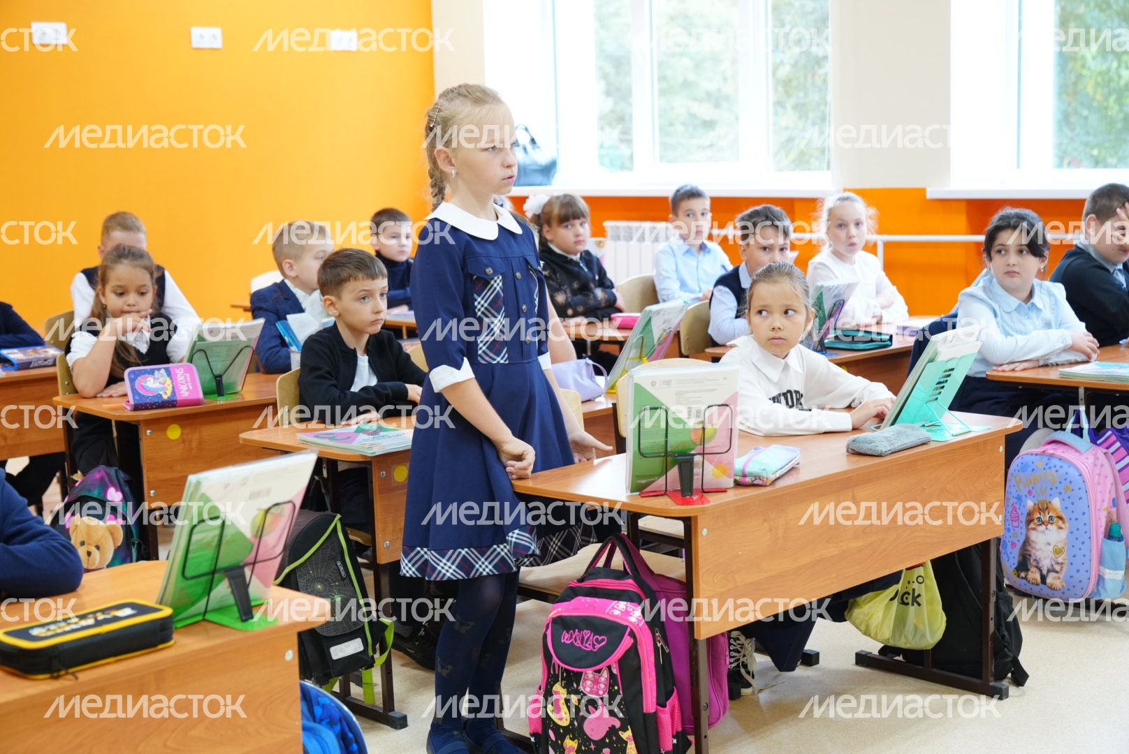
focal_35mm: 52
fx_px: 1632
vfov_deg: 26.0
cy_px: 377
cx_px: 564
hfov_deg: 38.2
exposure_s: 1/125
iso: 1600
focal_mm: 52
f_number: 4
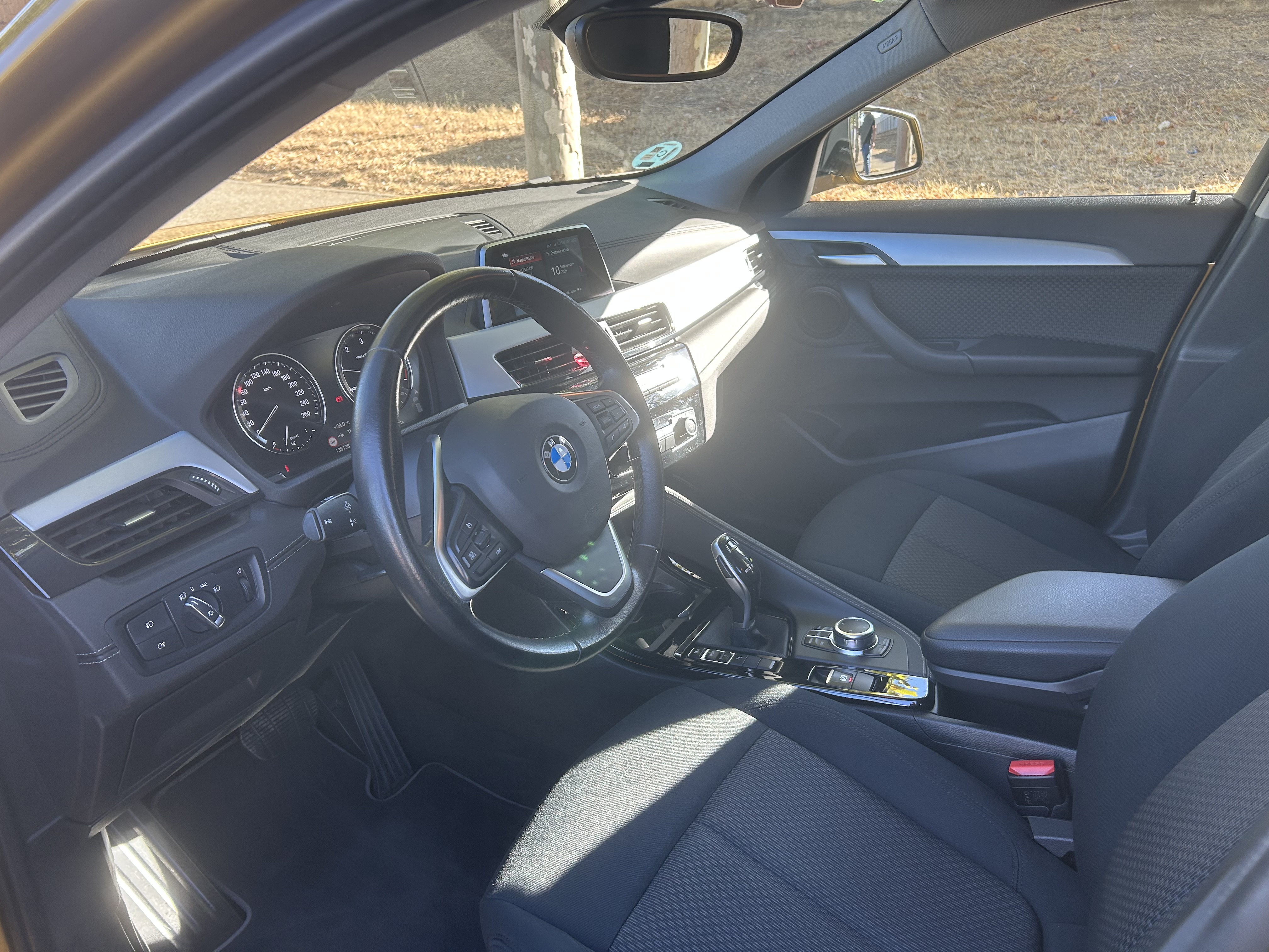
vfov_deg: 53.1
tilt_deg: -25.0
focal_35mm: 26
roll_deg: +1.5
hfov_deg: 67.3
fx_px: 953
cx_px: 634
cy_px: 476
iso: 50
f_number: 1.5
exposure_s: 1/138
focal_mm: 5.7
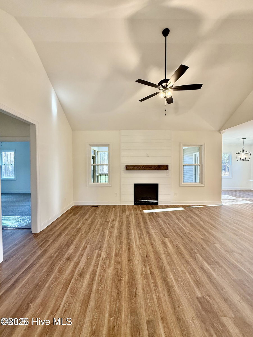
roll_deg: -1.0
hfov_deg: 85.7
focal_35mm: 14
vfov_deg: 102.1
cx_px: 126
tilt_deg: -1.0
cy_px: 168
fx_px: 136
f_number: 2.2
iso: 320
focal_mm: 2.22
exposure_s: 1/60
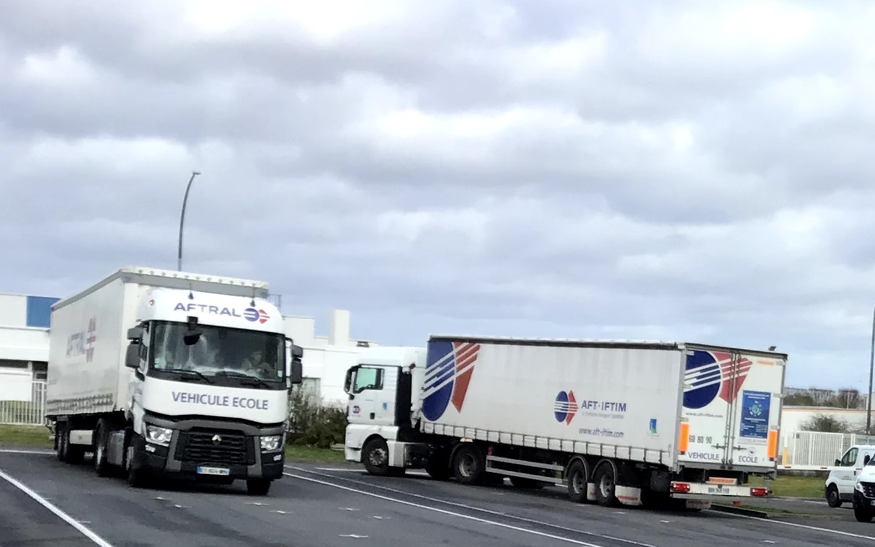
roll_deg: -1.3
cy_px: 527
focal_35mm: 76
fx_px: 1812
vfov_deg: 16.8
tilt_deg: -4.7
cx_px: 951
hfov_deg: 25.3
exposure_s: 1/806
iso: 25
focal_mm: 3.3
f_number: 2.4
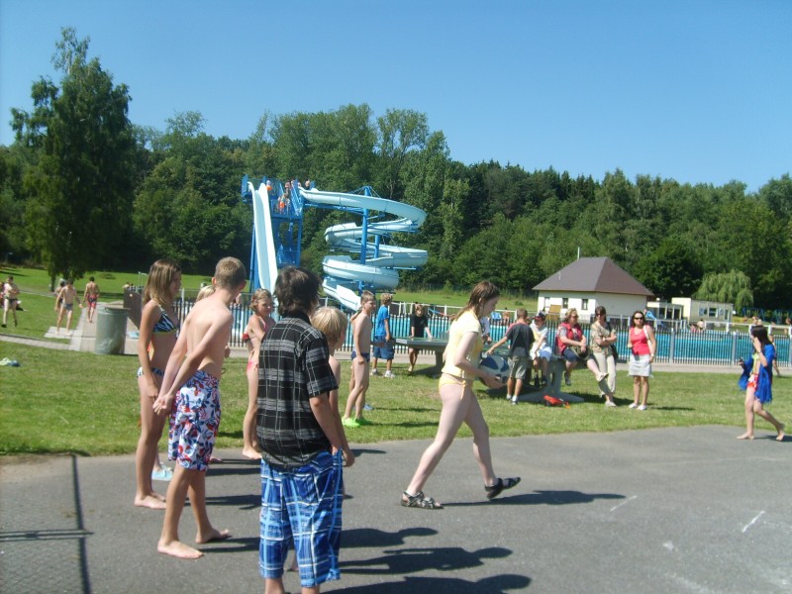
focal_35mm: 35
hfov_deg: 52.6
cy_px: 297
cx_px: 396
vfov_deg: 40.7
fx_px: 801
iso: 50
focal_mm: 5.8
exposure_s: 1/1000
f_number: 2.8
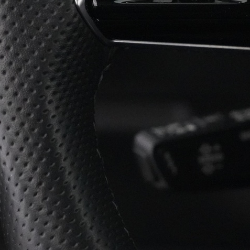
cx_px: 204
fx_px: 1463
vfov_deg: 9.7
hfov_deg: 9.7
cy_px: -10
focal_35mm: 179
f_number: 5.6
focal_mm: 62
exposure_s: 1/60
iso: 12800
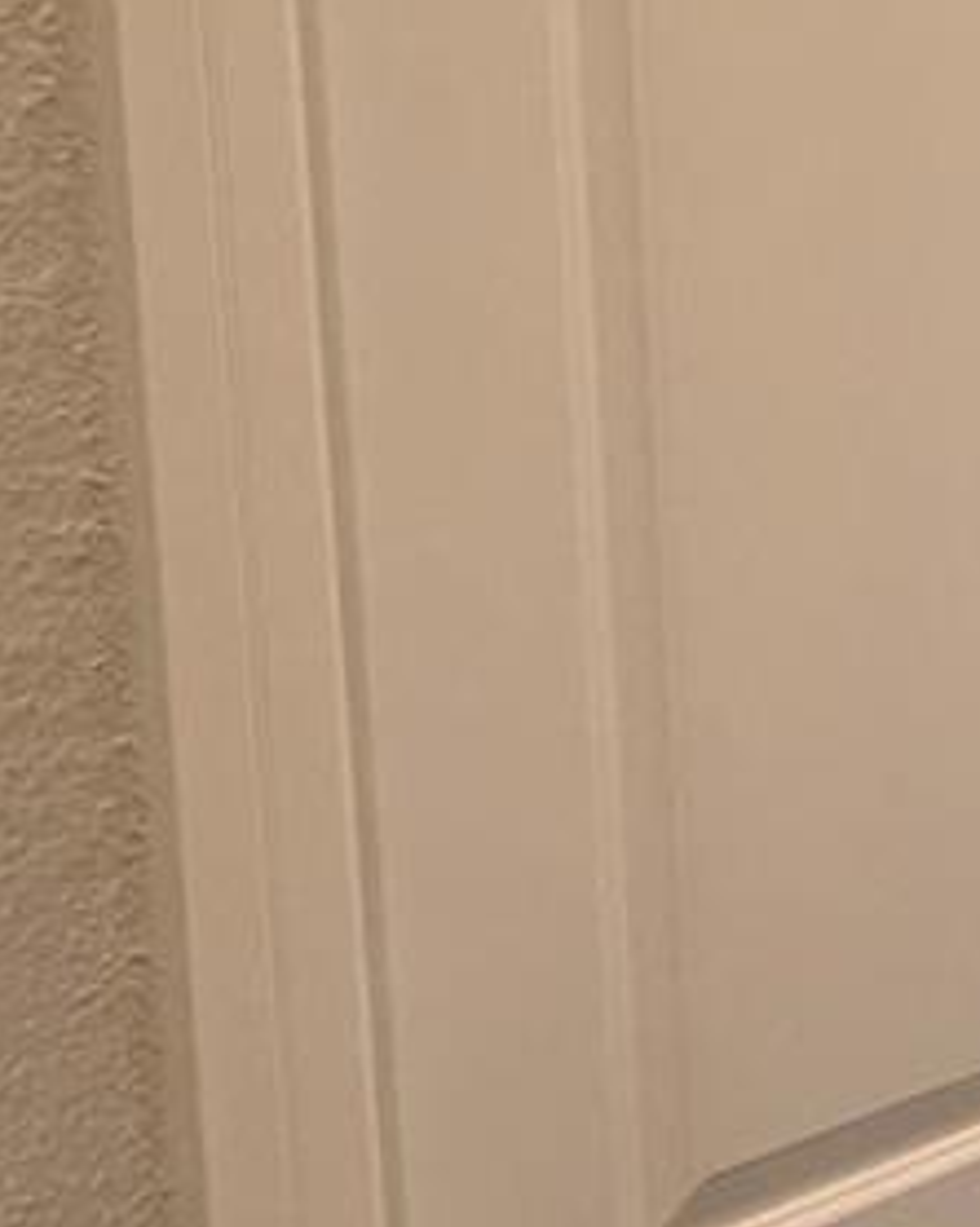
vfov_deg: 31.9
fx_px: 2141
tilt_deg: -4.0
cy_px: 490
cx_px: 1625
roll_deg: +1.0
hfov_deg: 20.4
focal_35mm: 59
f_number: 2.2
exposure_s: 1/60
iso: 250
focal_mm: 2.22
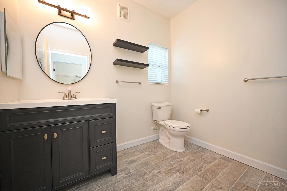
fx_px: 112
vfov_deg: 81.2
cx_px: 144
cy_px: 96
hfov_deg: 104.3
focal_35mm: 14
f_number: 4
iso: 720
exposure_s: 1/60
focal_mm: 14
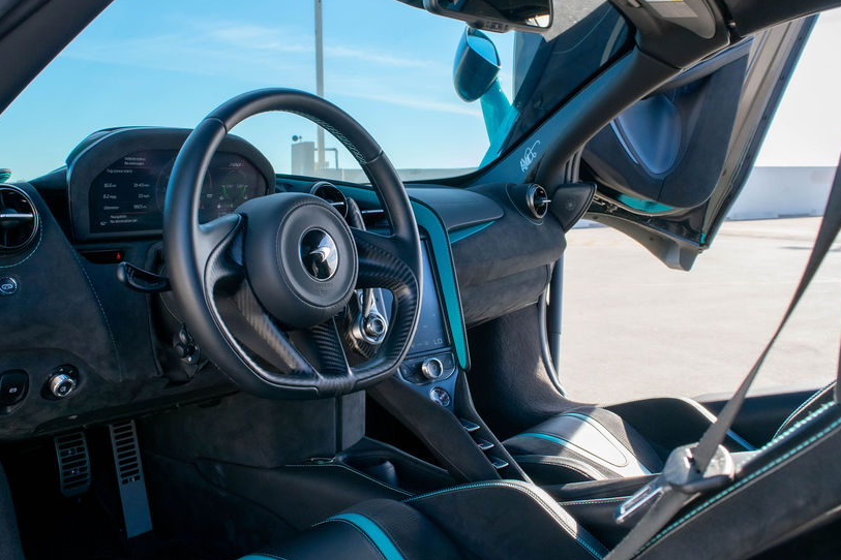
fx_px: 794
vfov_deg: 38.8
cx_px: 418
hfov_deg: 55.8
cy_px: 239
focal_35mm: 34
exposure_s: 1/250
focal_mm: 18
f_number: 8
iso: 400
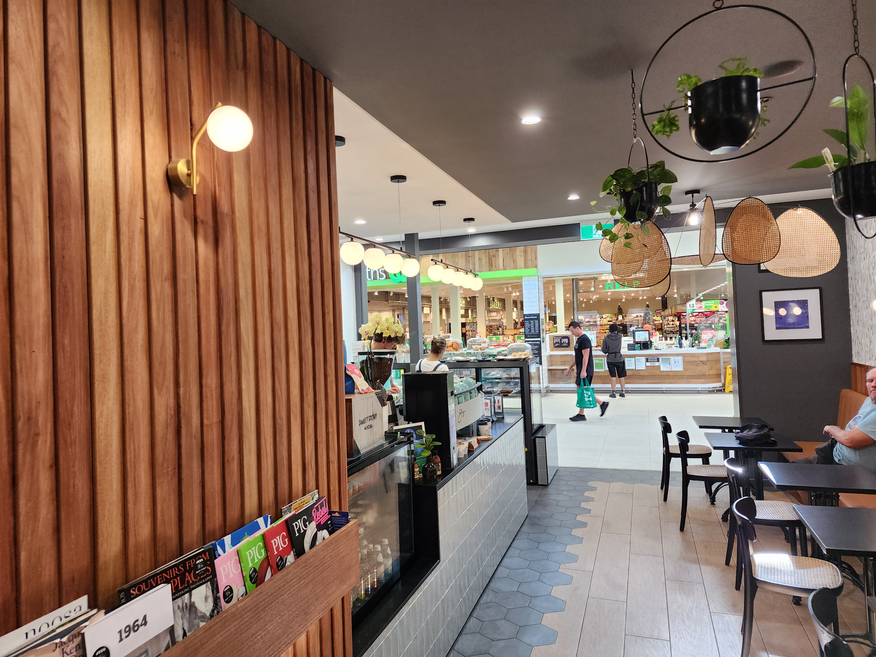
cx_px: 438
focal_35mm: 23
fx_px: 582
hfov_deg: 73.9
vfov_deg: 58.9
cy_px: 328
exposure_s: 1/100
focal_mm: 6.4
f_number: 1.8
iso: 200
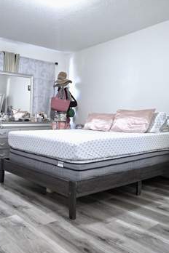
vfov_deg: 57.2
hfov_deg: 39.8
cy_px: 126
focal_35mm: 33
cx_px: 70
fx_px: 232
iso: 640
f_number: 1.8
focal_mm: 5.4
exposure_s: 1/120
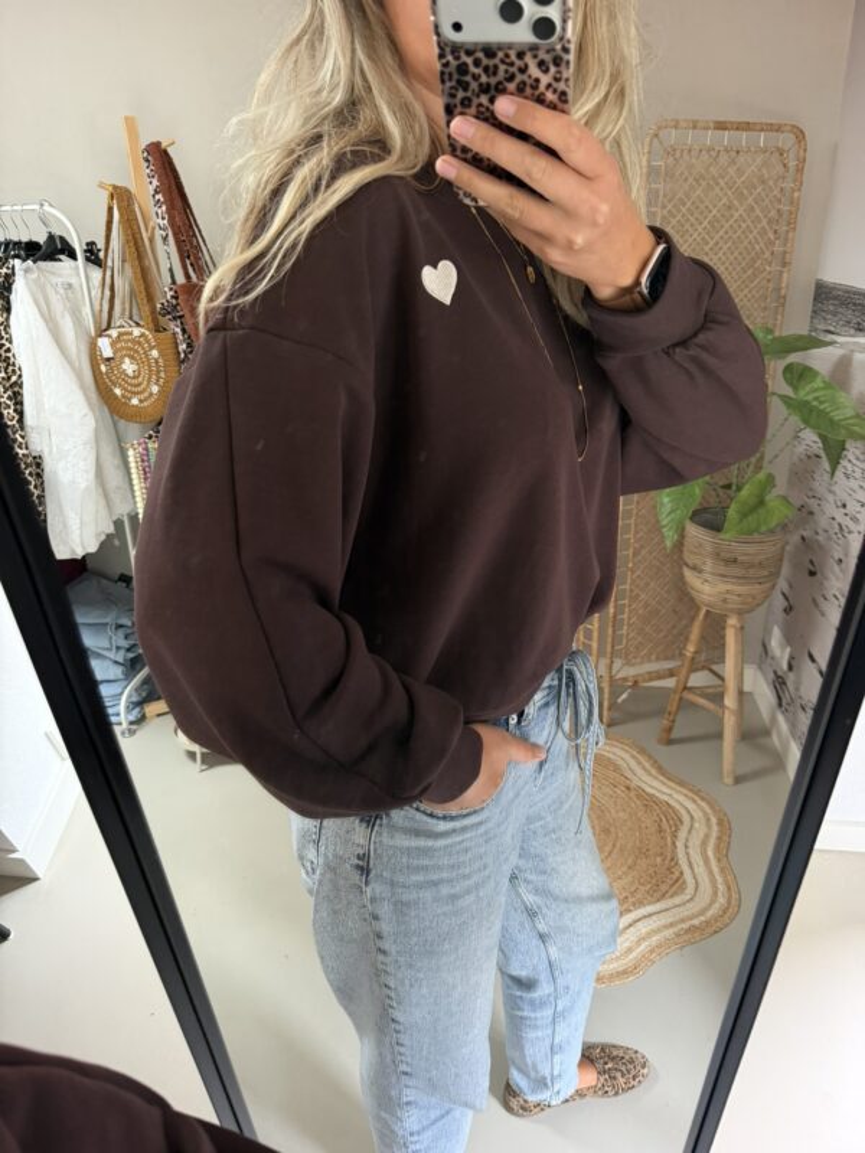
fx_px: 800
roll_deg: +4.6
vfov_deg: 71.6
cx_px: 432
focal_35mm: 24
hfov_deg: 56.8
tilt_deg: -44.3
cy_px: 576
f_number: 1.78
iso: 400
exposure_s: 1/60
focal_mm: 6.76
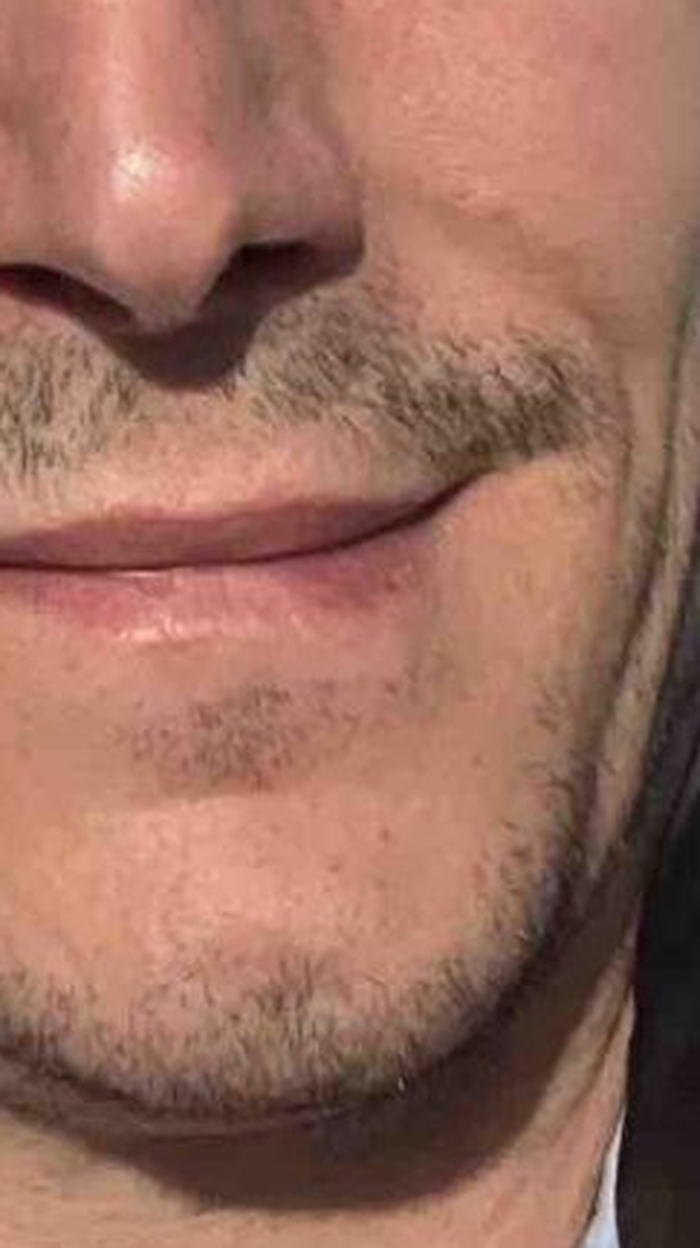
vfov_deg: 13.5
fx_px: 4923
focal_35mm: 149
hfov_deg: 7.7
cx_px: -865
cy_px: -707
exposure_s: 1/1684
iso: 32
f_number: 2.2
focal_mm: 2.71
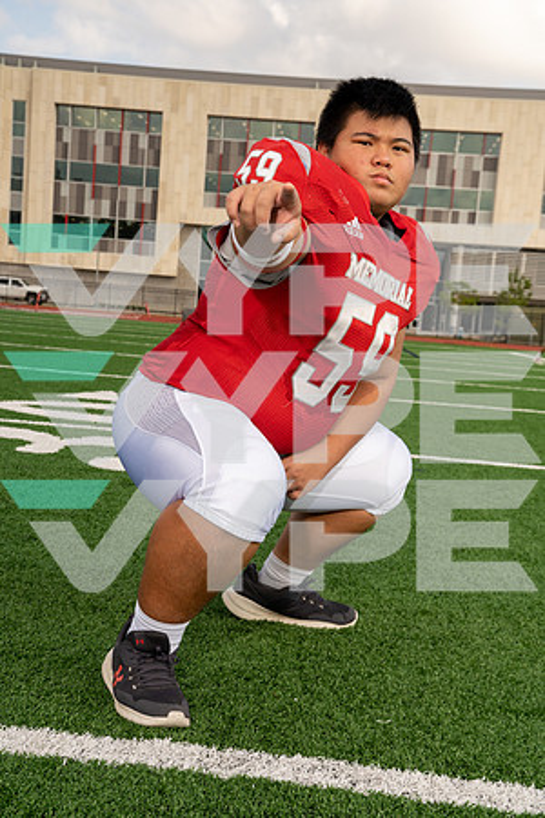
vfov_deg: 40.3
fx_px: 1113
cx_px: 272
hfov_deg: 27.5
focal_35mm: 49
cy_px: 409
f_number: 8
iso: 200
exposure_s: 1/250
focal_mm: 49
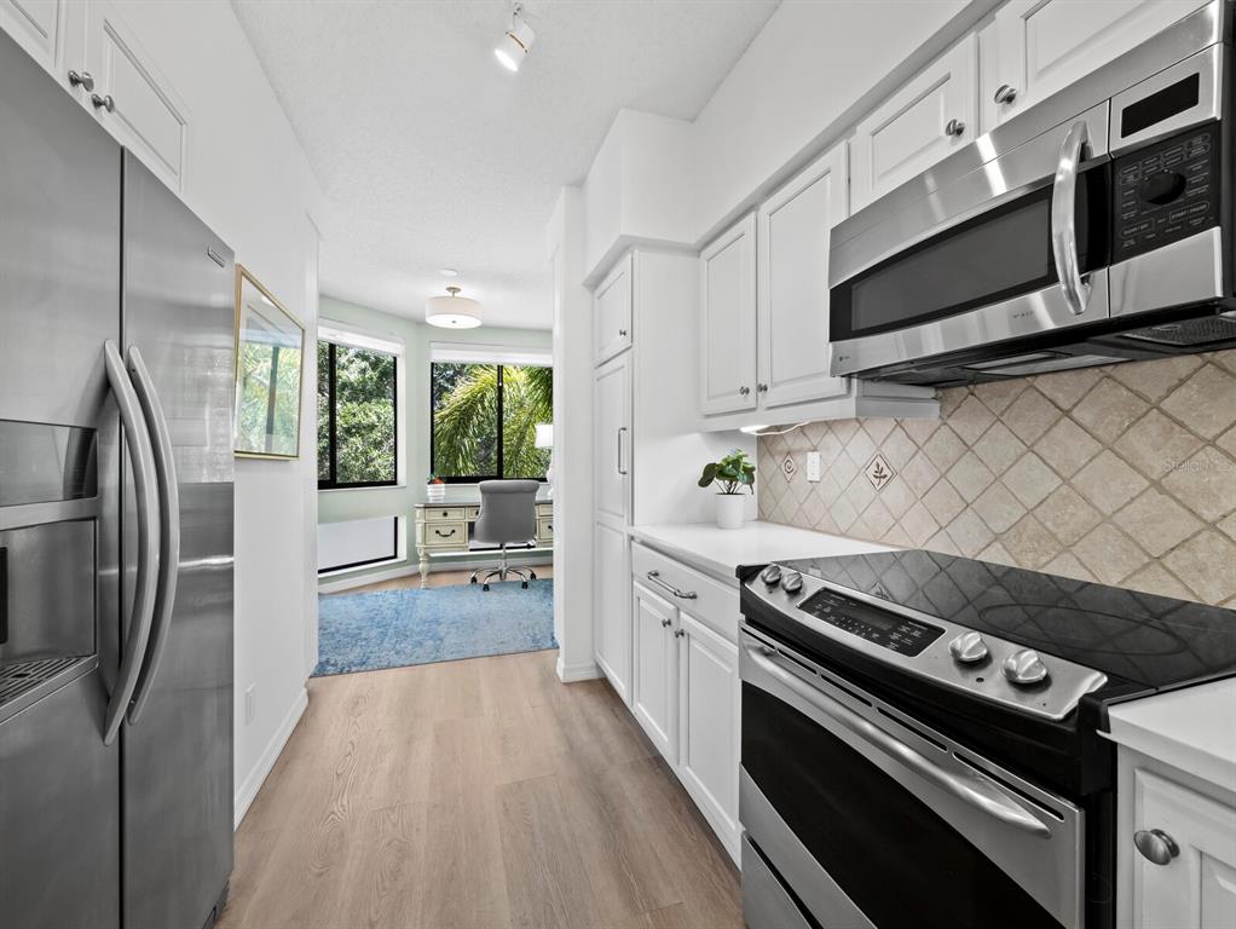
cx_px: 618
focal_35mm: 14
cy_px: 464
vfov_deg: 85.7
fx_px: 500
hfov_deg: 102.0
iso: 400
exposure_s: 1/5
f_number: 11
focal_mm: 7
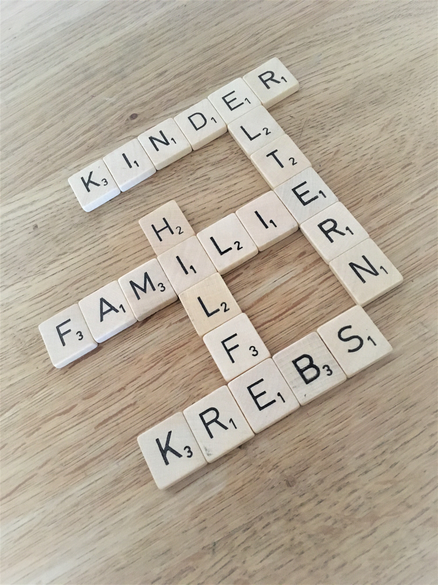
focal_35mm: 29
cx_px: 219
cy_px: 292
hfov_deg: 48.2
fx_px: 489
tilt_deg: -62.8
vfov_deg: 61.7
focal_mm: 4.15
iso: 320
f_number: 2.2
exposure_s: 1/17
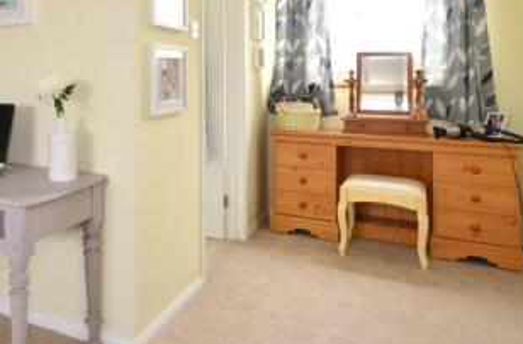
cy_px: 54
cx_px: 93
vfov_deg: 38.8
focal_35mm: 32
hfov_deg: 54.2
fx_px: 463
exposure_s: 1/1.6
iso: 200
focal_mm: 10
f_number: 11
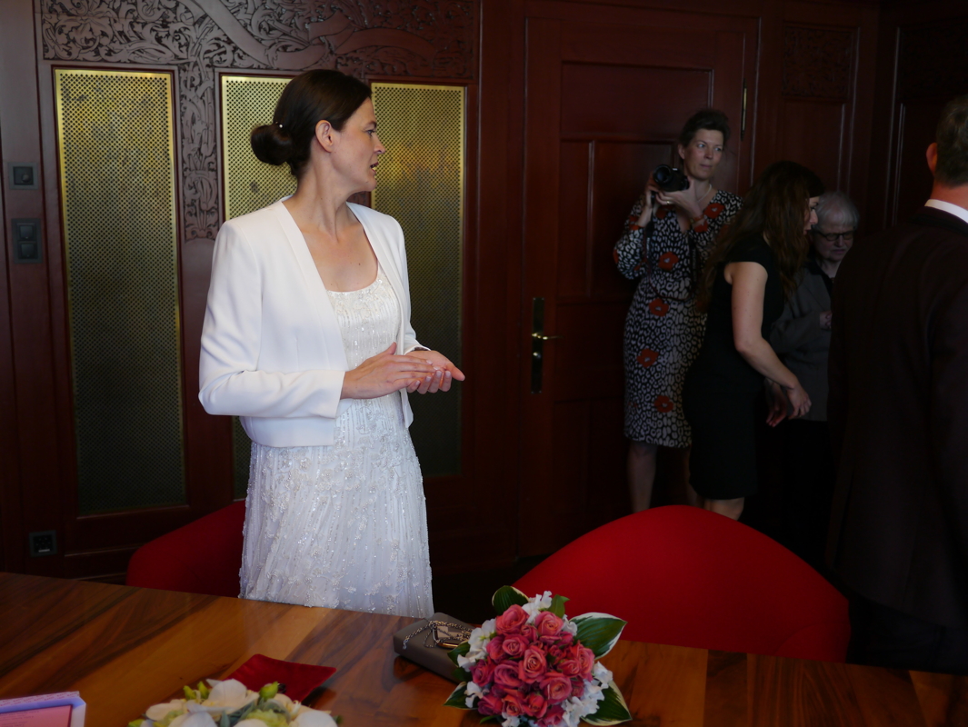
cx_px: 484
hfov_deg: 46.8
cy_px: 364
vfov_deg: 36.0
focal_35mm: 40
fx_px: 1119
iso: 160
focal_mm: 20
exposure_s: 1/200
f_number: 1.7
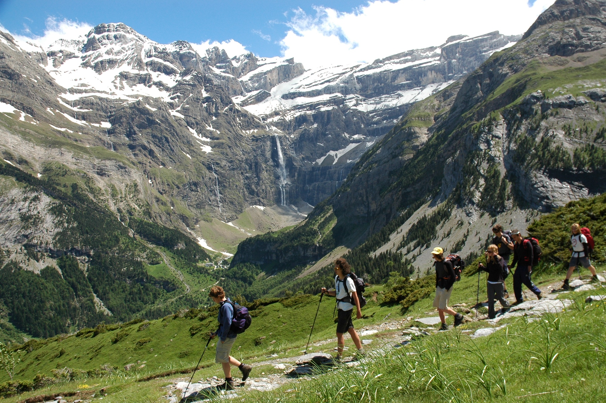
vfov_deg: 47.9
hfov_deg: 67.4
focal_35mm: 27
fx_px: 454
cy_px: 202
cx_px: 303
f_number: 10
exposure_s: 1/250
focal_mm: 18
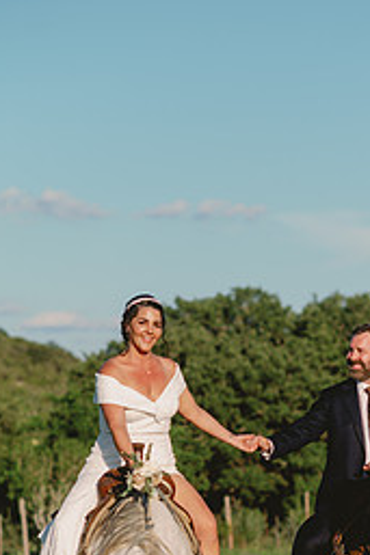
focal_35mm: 149
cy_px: 482
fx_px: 2300
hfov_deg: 9.2
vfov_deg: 13.7
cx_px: 278
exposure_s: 1/3200
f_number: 2.8
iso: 80
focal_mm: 85
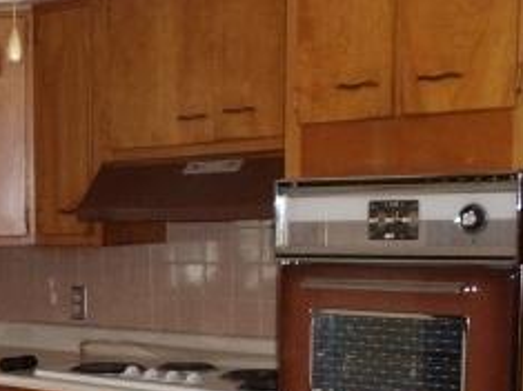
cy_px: 353
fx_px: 1812
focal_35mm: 120
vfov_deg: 12.2
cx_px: -116
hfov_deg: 15.8
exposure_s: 1/30
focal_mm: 6
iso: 400
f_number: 3.5
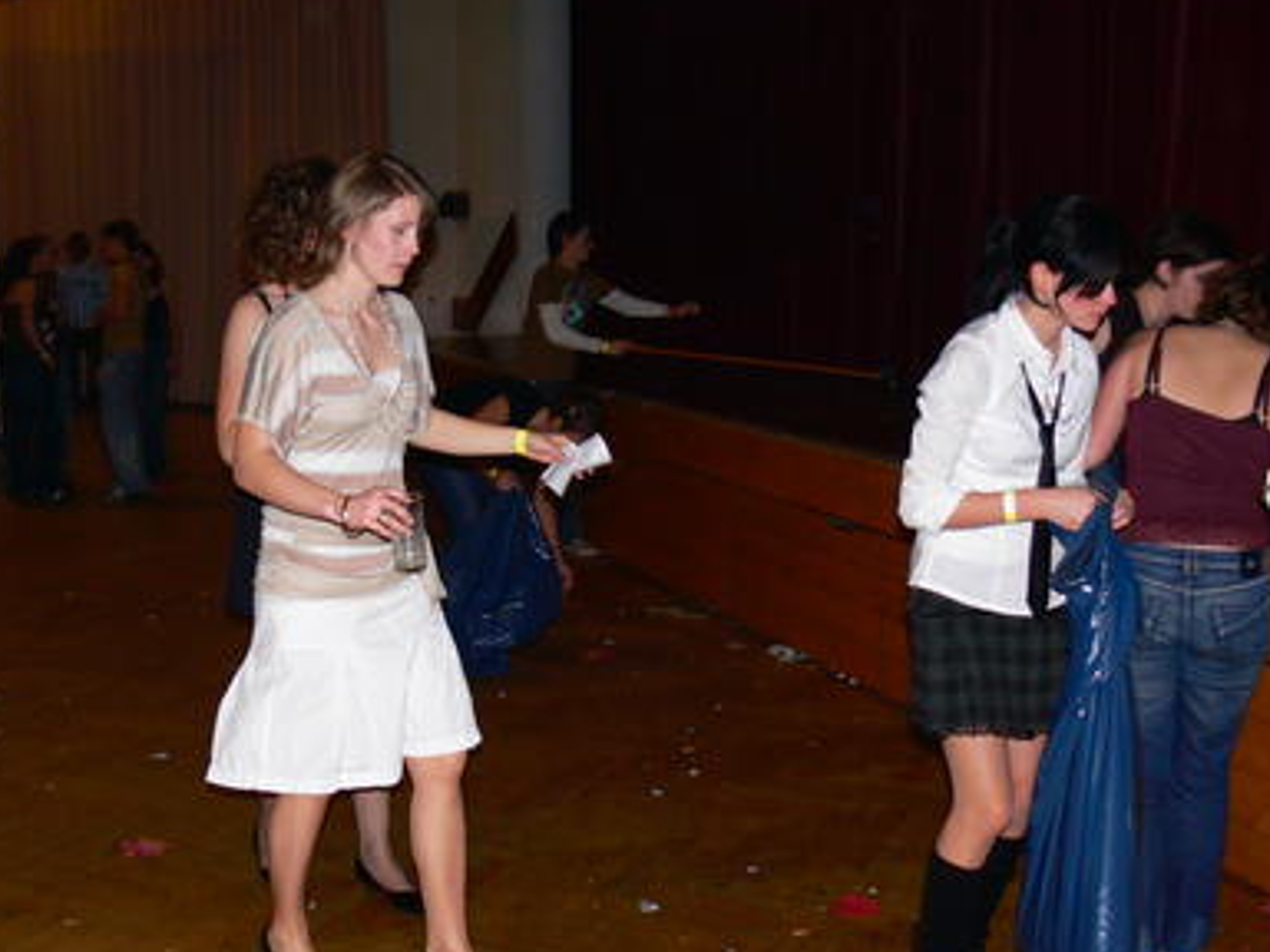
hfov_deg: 43.7
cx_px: 549
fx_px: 1578
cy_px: 542
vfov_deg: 33.5
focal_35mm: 43
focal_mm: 7.4
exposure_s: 1/30
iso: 100
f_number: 2.8
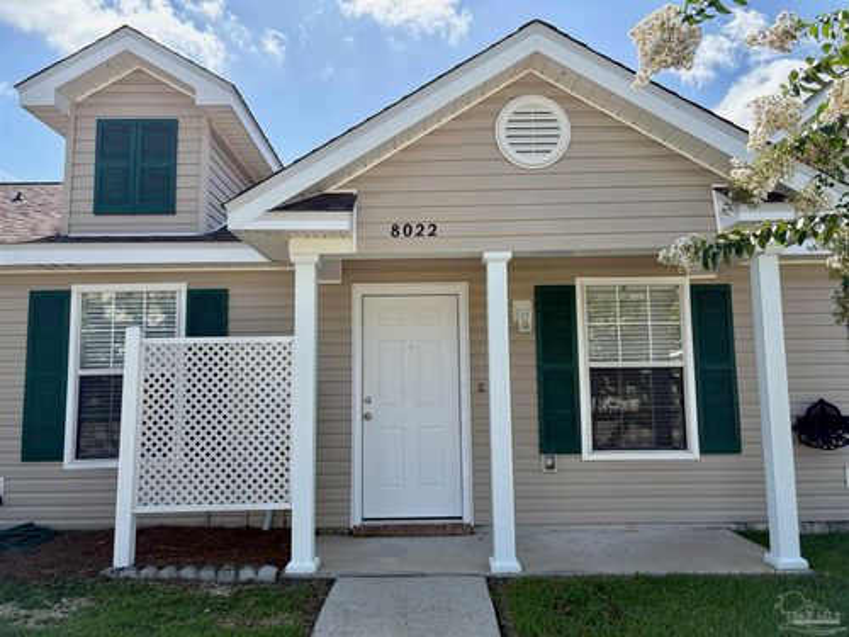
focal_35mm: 26
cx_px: 424
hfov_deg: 67.3
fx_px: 638
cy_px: 318
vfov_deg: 53.1
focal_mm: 5.96
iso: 64
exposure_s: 1/2451
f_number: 1.6
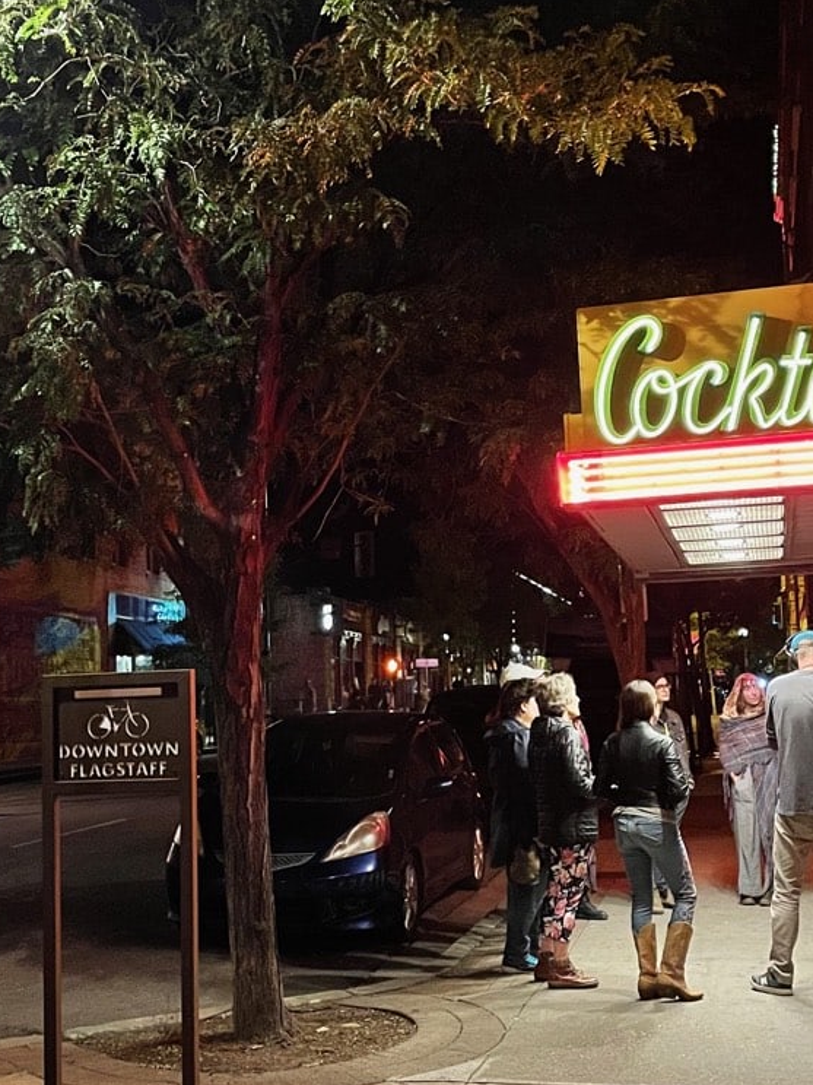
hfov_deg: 29.6
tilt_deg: +7.8
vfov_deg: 38.9
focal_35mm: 49
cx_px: 353
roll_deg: +1.7
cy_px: 546
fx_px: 1535
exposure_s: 1/30
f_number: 1.6
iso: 1000
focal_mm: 4.2
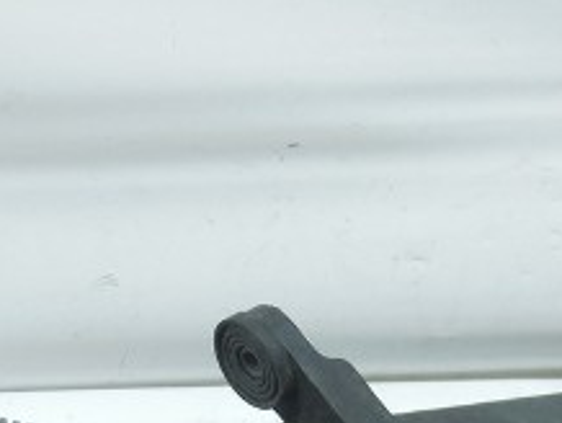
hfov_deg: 22.2
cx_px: 325
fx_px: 1430
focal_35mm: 88
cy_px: 446
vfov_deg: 16.4
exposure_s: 1/60
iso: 125
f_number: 3.2
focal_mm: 5.3
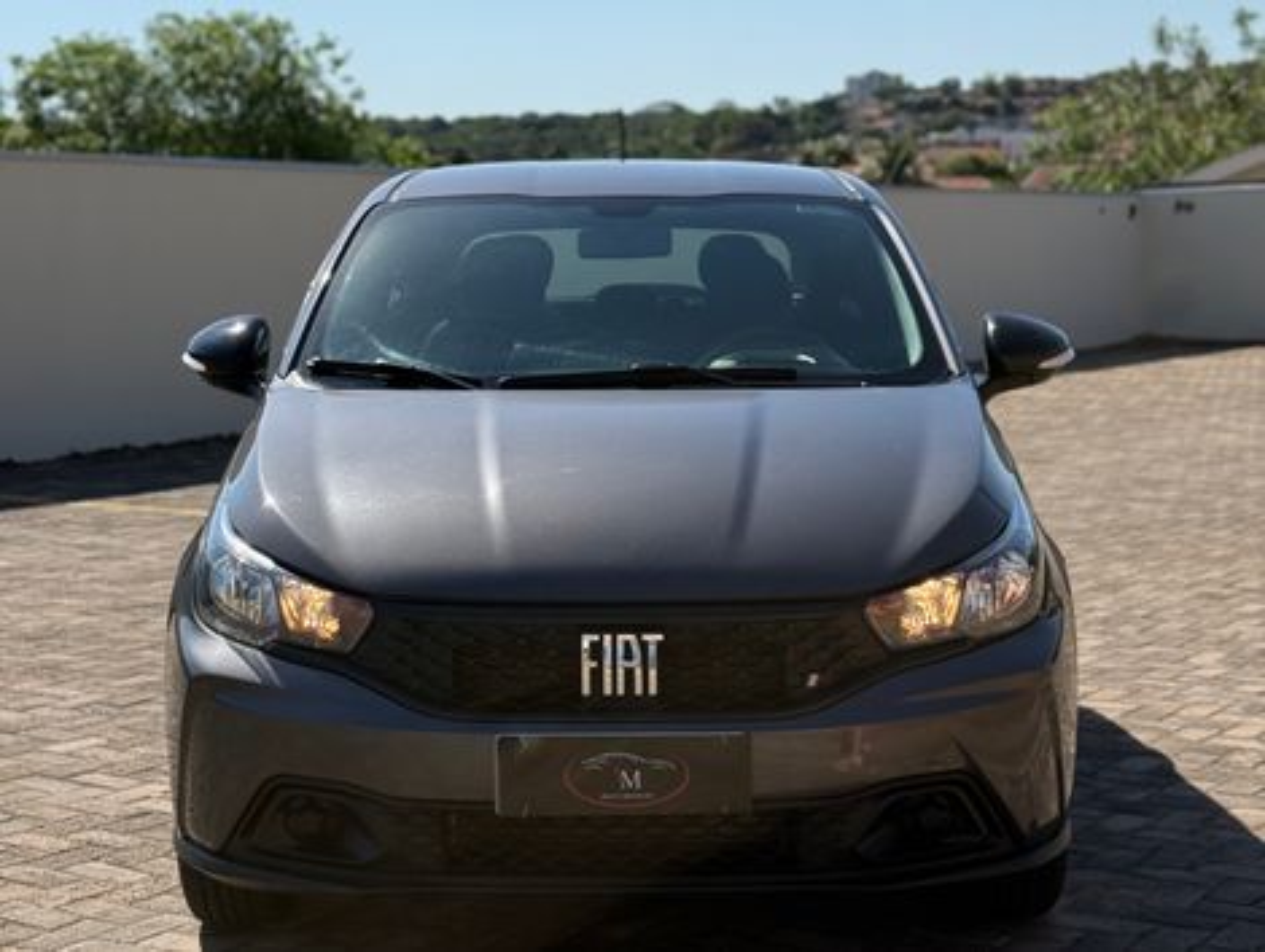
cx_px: 632
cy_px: 476
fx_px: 1757
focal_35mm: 48
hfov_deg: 39.6
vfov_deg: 30.3
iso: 64
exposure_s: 1/6536
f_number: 1.78
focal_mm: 6.76
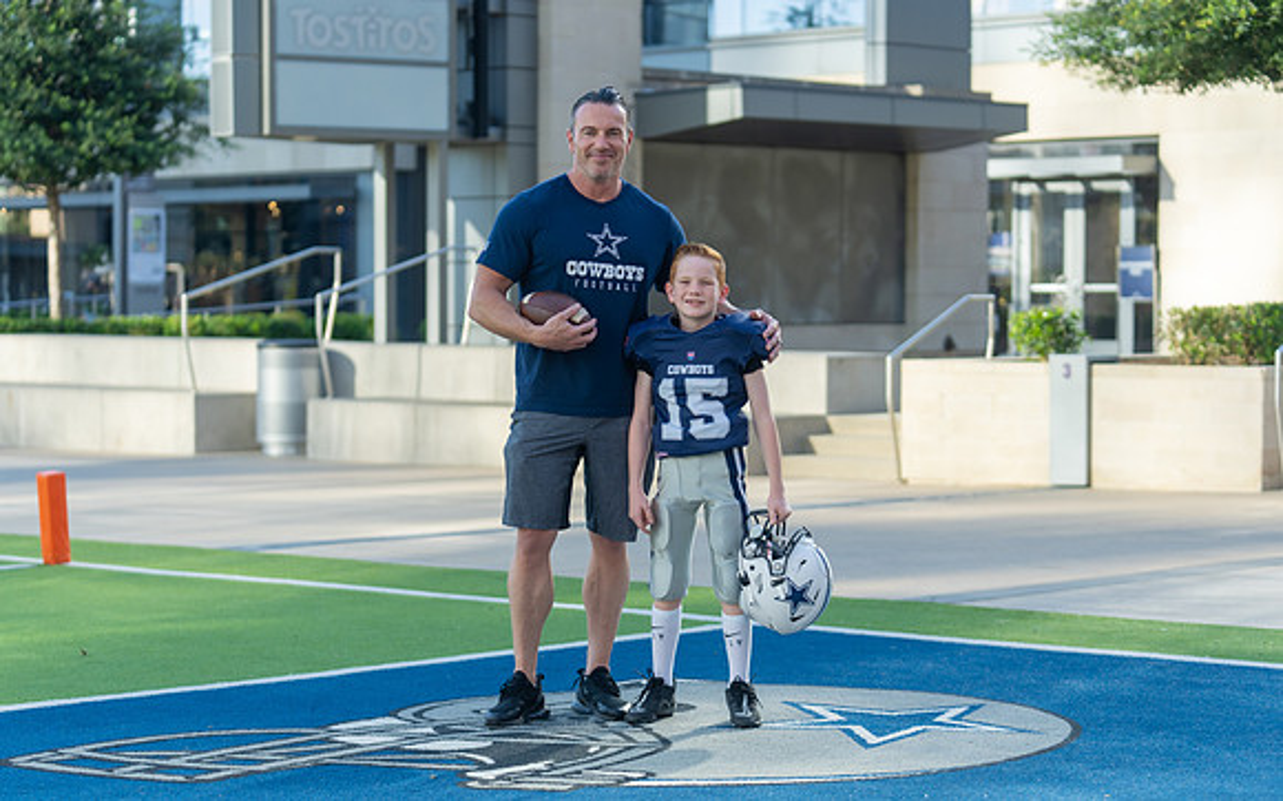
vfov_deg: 15.9
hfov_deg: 25.2
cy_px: 428
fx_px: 2867
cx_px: 642
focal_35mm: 82
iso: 100
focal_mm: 78
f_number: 2.8
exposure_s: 1/500
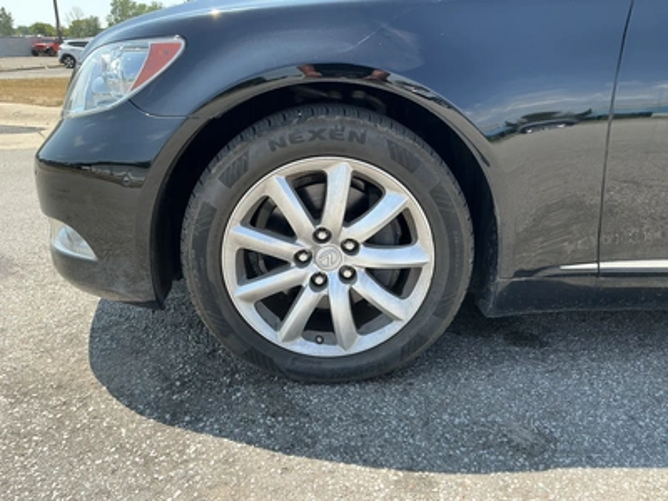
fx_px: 540
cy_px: 250
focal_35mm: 28
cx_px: 334
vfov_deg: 49.7
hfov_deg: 63.4
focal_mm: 3
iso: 25
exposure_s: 1/478
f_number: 1.8
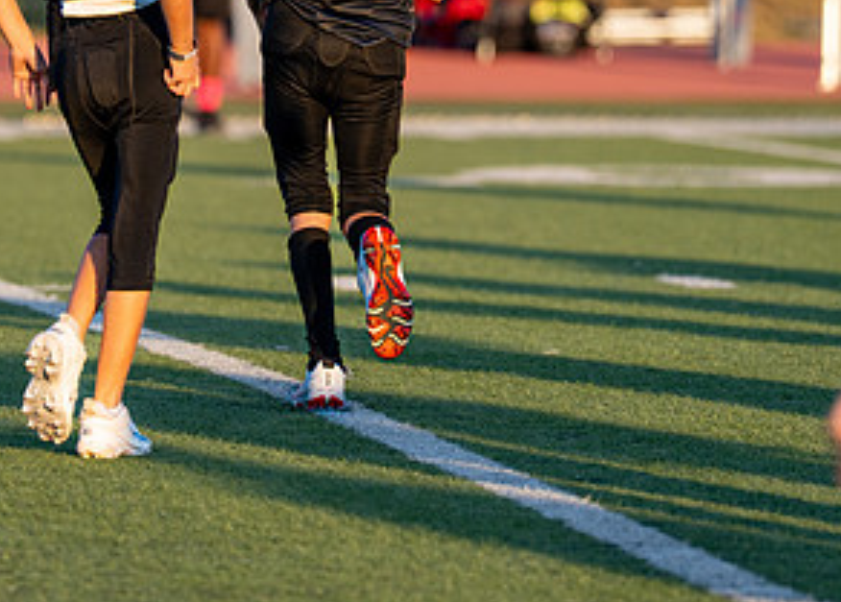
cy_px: -12
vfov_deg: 2.7
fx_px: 12620
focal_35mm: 528
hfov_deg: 3.8
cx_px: 324
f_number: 2.8
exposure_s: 1/1250
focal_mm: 200
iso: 160
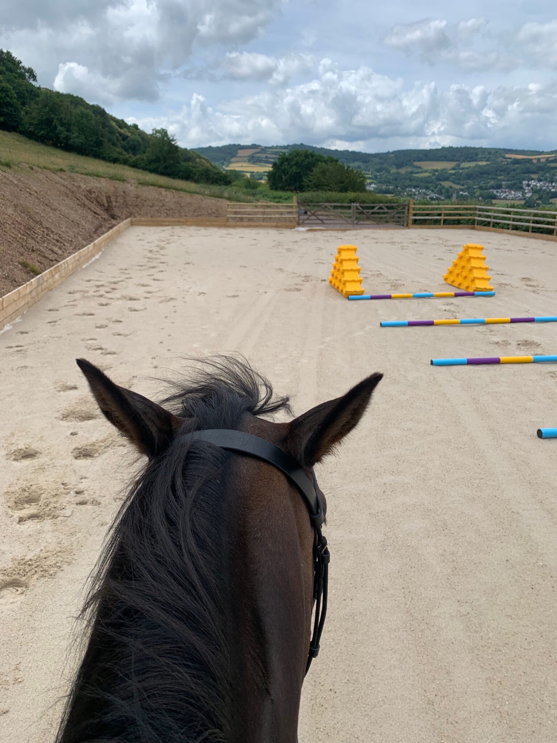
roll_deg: -0.4
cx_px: 278
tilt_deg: -17.4
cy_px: 372
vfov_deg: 67.3
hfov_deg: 53.1
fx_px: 558
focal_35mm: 26
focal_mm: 4.25
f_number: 1.8
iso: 25
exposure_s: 1/2160
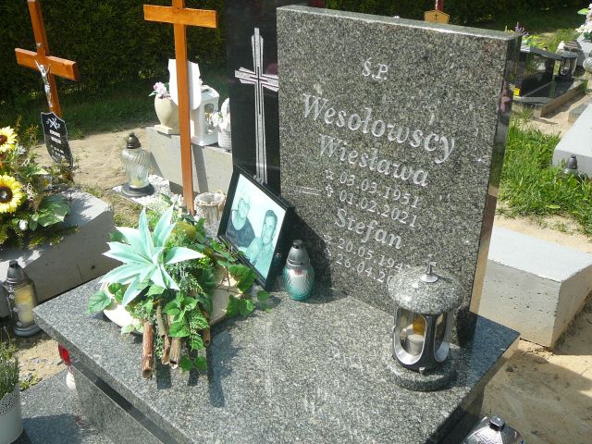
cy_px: 222
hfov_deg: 52.6
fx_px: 599
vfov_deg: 40.7
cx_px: 296
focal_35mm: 35
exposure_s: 1/800
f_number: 2.8
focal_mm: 5.2
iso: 80
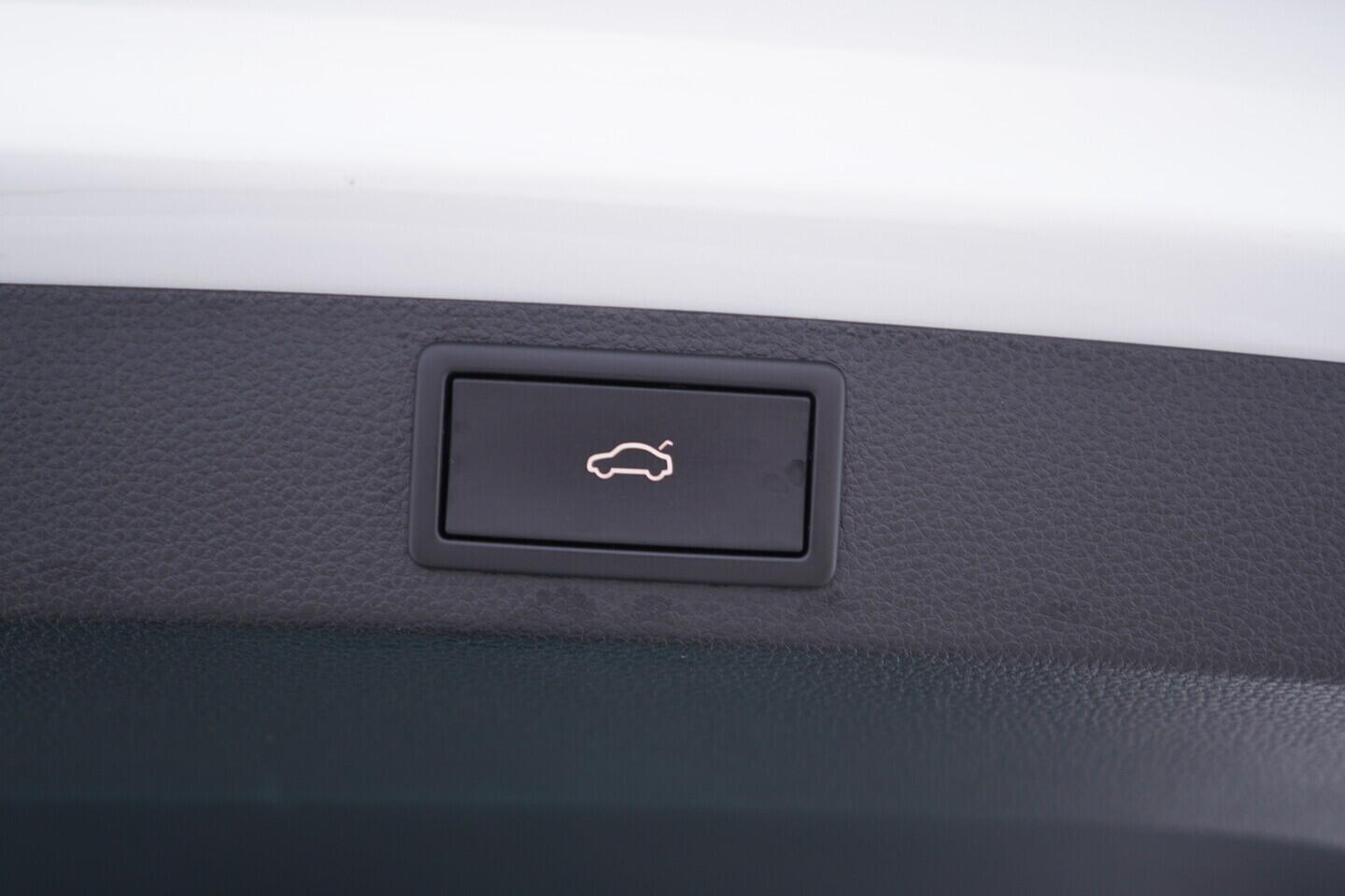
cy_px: 448
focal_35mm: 36
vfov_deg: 36.9
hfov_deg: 53.1
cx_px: 672
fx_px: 1345
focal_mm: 24
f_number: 2.8
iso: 160
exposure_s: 1/40
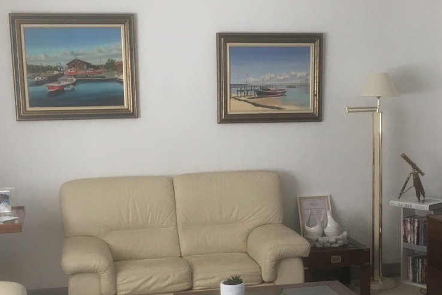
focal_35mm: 65
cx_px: 259
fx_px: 798
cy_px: 219
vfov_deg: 20.8
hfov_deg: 30.9
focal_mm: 4.15
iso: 40
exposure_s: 1/33
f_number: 2.2
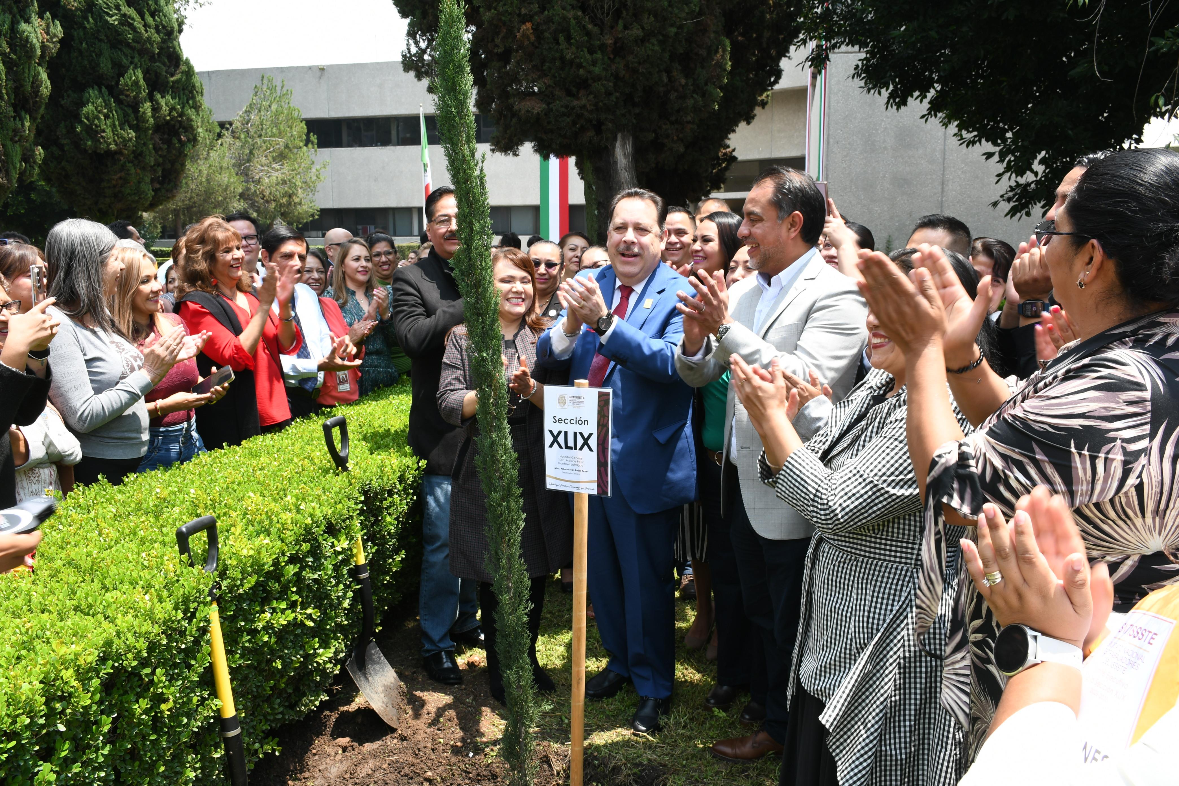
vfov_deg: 43.6
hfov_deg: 61.9
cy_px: 393
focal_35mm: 30
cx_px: 590
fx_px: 982
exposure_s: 1/100
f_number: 8
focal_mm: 20
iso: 160
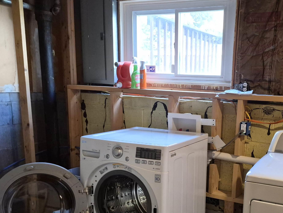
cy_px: 156
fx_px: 311
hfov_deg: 47.5
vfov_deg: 37.0
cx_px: 205
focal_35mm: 38
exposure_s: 1/120
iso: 1000
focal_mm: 5.4
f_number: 1.8
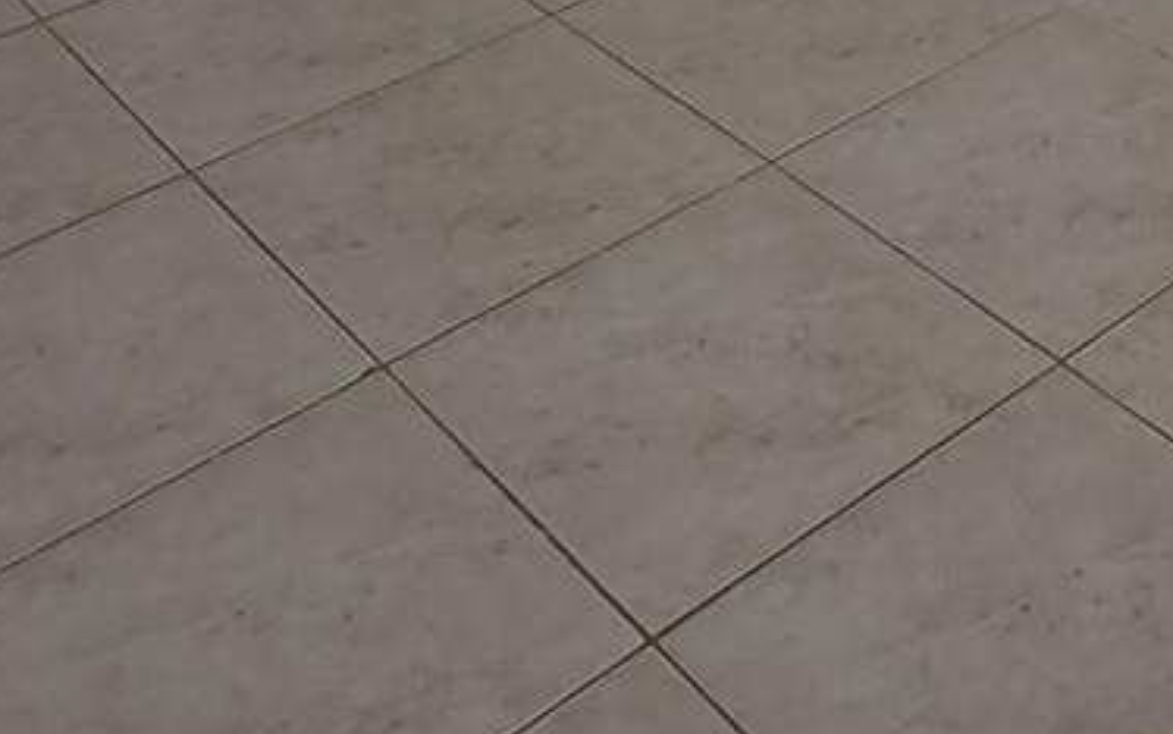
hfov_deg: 29.3
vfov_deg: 15.8
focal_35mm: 68
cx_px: 985
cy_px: -665
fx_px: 2174
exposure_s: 1/30
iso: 150
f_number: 1.9
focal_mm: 1.78
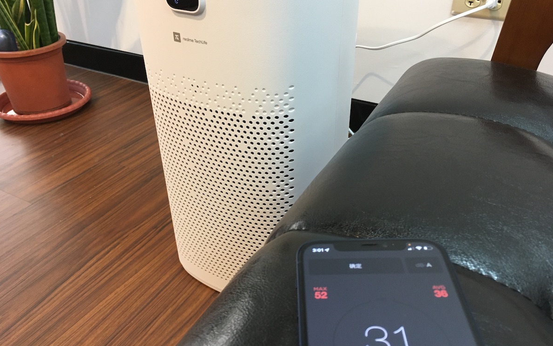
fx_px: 467
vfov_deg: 40.6
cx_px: 276
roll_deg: +0.6
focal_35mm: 31
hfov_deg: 61.2
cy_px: 183
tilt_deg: -34.2
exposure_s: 1/30
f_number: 2.2
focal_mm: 4.15
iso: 125
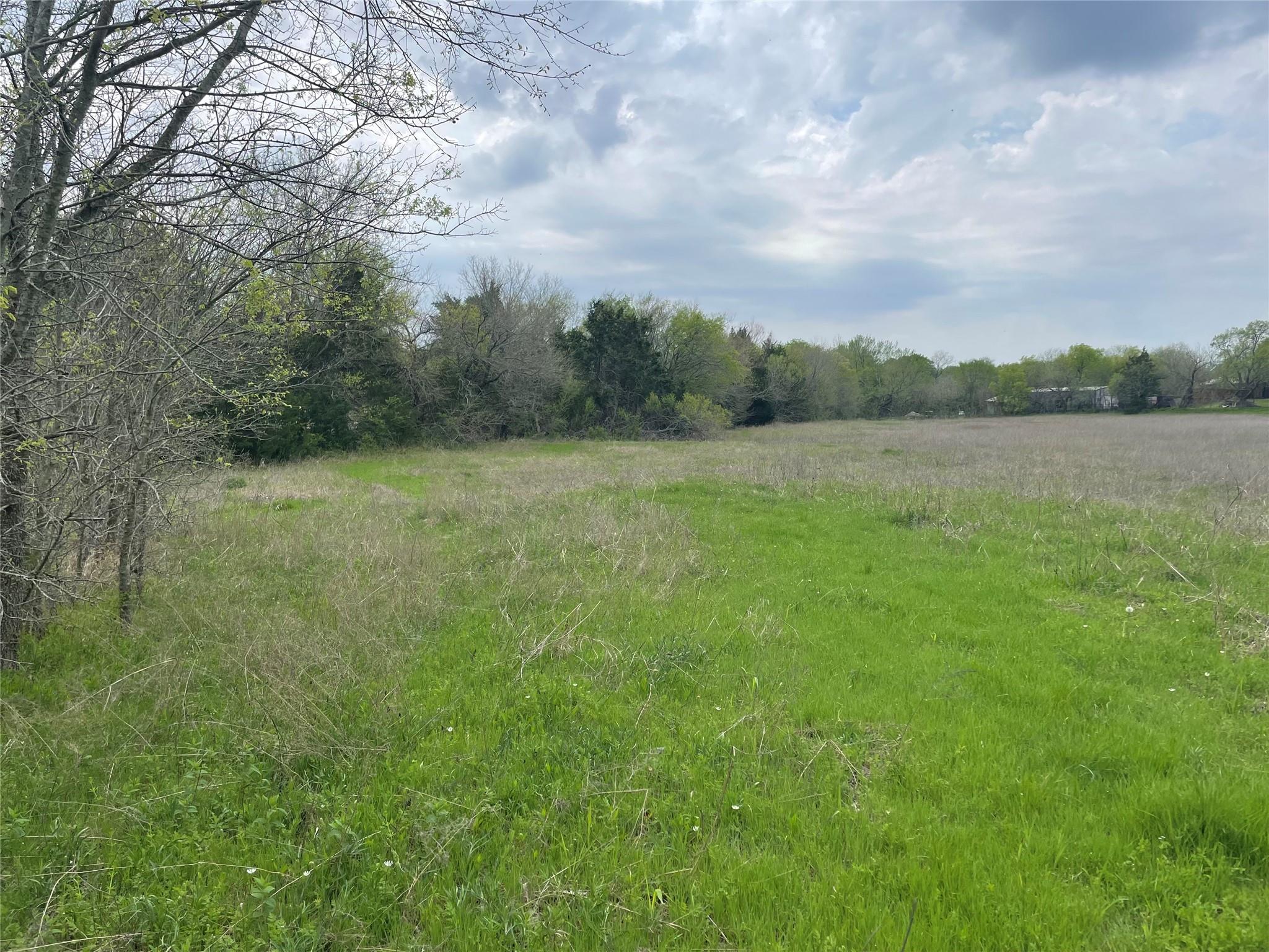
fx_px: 953
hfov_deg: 67.3
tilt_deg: -2.3
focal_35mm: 26
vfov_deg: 53.1
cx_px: 634
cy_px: 476
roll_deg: -0.4
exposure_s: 1/4132
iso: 32
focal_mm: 4.2
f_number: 1.6
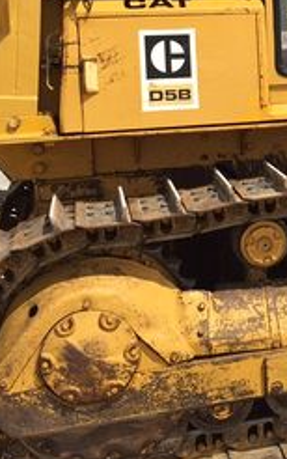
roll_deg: +0.0
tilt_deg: -6.3
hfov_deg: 15.0
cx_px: 442
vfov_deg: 25.4
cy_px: 95
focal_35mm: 80
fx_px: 1000
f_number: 2.2
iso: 32
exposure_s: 1/2475
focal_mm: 4.15
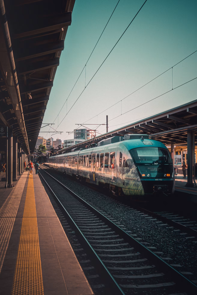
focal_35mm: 41
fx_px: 337
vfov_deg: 47.4
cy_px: 148
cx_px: 98
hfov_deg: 32.6
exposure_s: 1/1600
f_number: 2.8
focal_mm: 27.4
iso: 100
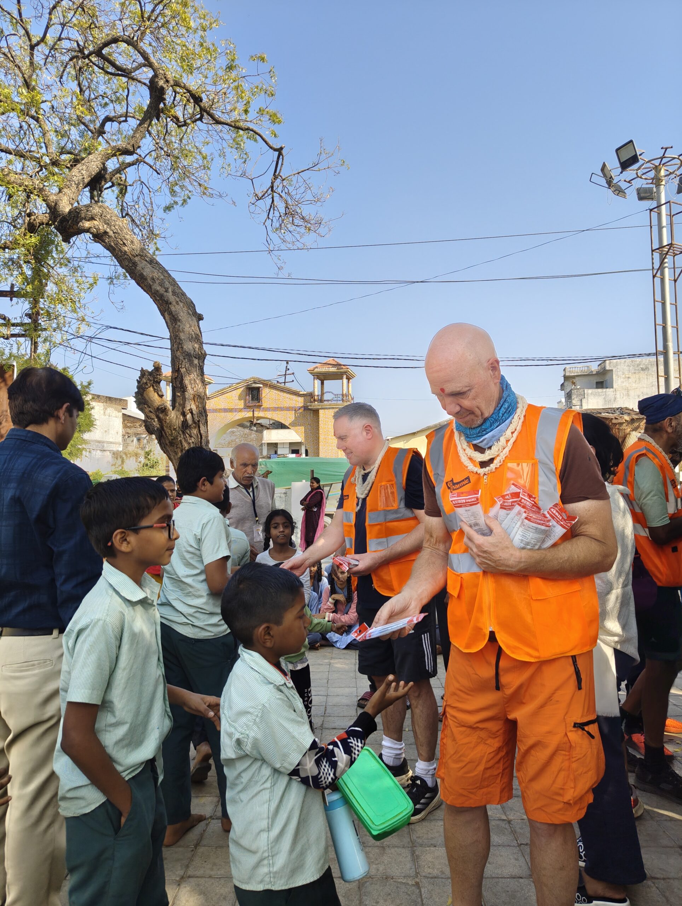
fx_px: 629
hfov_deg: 56.9
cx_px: 341
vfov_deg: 71.5
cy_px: 453
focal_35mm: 24
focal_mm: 5.56
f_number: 1.88
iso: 50
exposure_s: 1/442
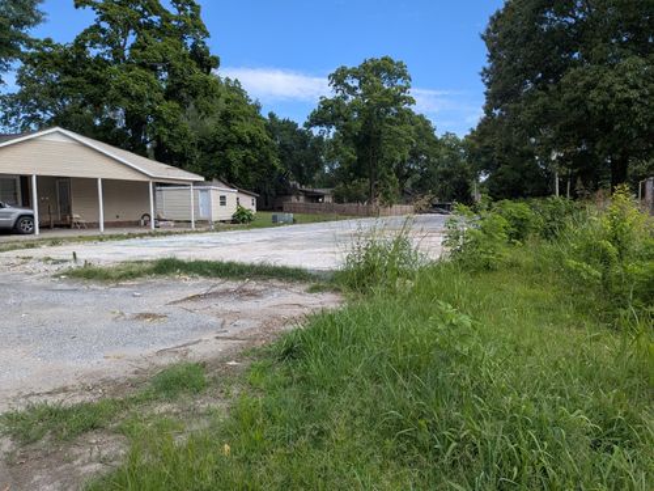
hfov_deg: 71.6
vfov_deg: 56.8
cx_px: 327
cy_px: 246
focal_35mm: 24
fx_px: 453
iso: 28
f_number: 1.7
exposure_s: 1/1056
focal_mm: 4.53
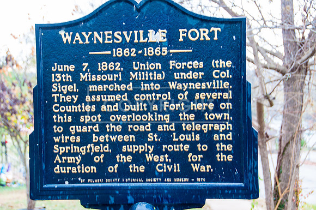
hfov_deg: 28.1
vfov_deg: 18.9
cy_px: 105
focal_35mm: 72
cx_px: 158
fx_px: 631
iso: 400
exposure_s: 1/30
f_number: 5.6
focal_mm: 48
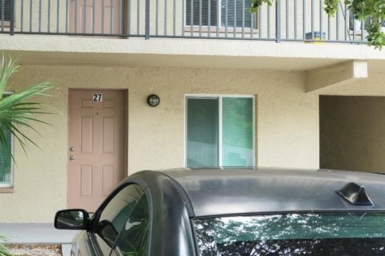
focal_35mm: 53
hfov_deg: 36.7
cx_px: 99
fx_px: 566
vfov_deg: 25.5
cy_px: 125
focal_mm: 20
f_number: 8
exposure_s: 1/60
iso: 400
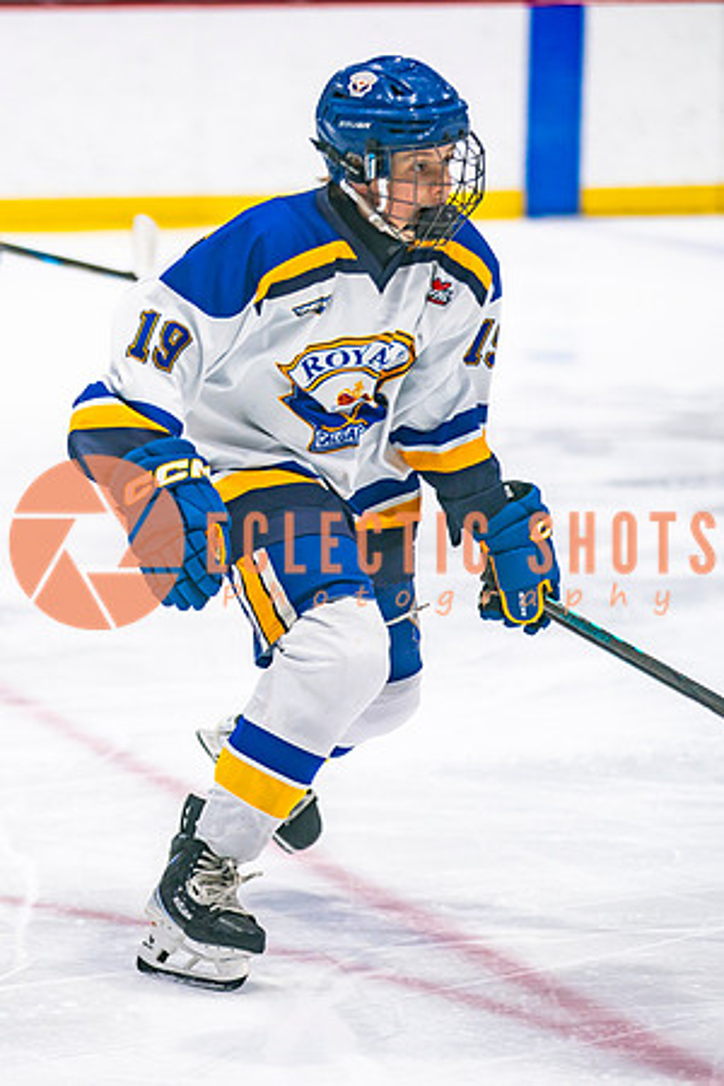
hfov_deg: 6.4
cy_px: 543
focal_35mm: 213
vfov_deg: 9.7
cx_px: 173
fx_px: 6425
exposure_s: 1/640
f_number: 2.8
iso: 500
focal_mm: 142
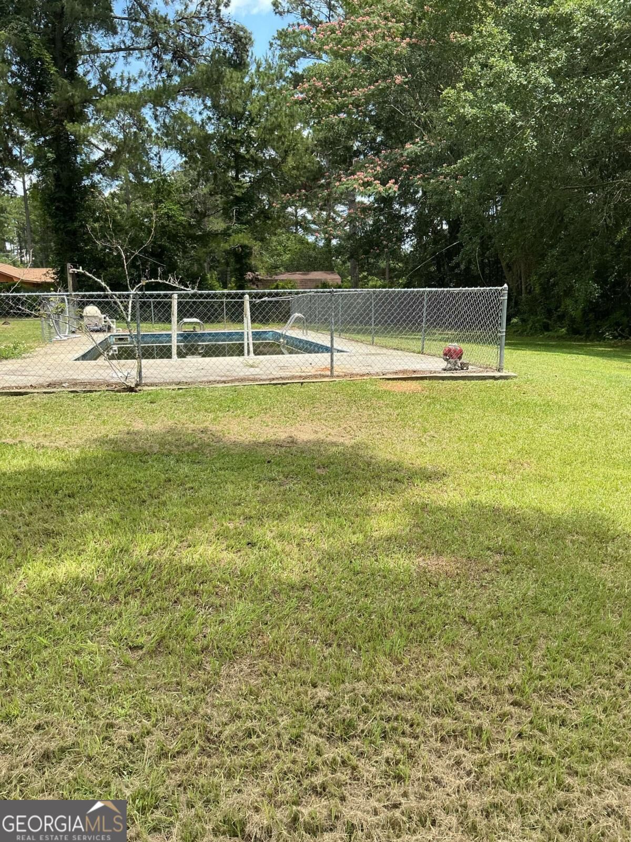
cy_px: 421
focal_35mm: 29
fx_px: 705
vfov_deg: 61.7
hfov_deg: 48.2
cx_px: 316
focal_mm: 3
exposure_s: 1/728
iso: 25
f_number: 1.8
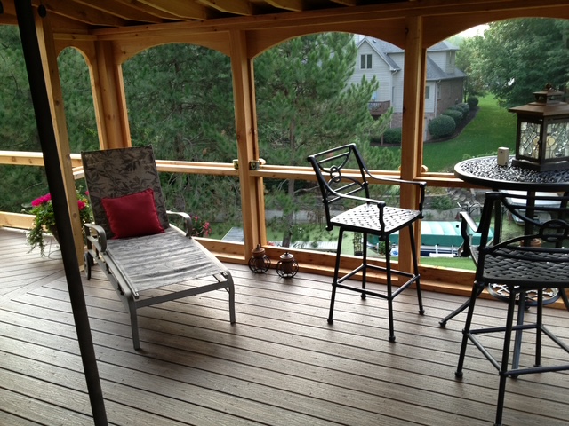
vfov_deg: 40.7
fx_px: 575
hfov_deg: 52.6
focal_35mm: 35
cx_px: 284
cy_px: 213
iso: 64
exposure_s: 1/60
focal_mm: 4.28
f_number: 2.4
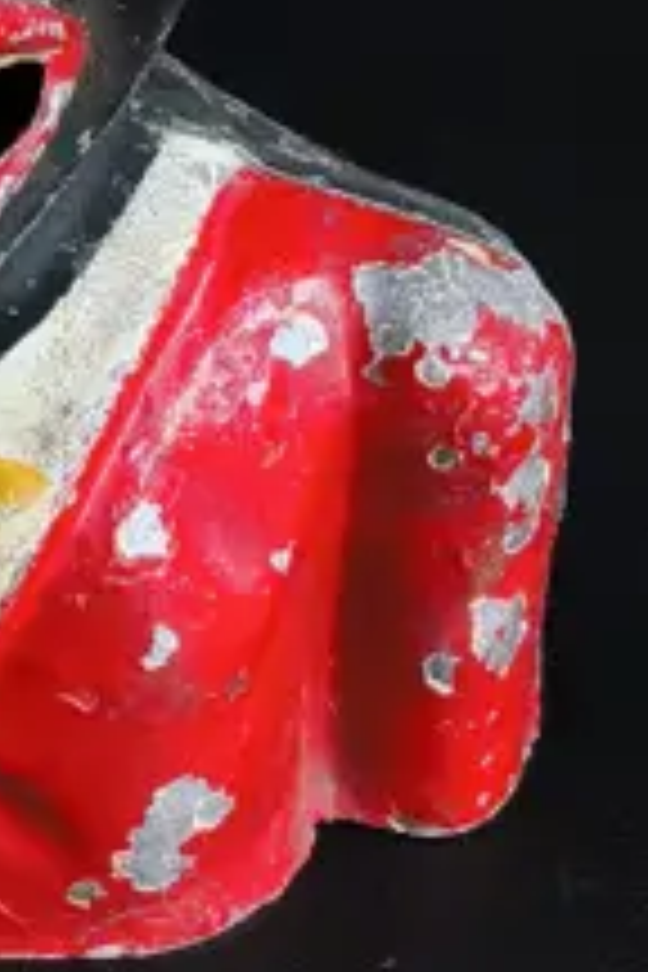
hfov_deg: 10.0
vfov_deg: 15.1
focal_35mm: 133
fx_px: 3591
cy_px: -18
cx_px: -360
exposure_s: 1/100
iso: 80
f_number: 2
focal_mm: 2.87
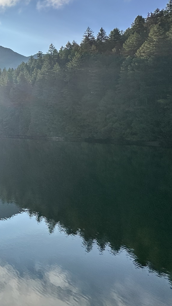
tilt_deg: +1.8
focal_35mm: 30
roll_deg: -1.6
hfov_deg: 26.4
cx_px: -94
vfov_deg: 63.8
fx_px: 243
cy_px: 124
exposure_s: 1/2053
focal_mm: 2.22
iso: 50
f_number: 2.2
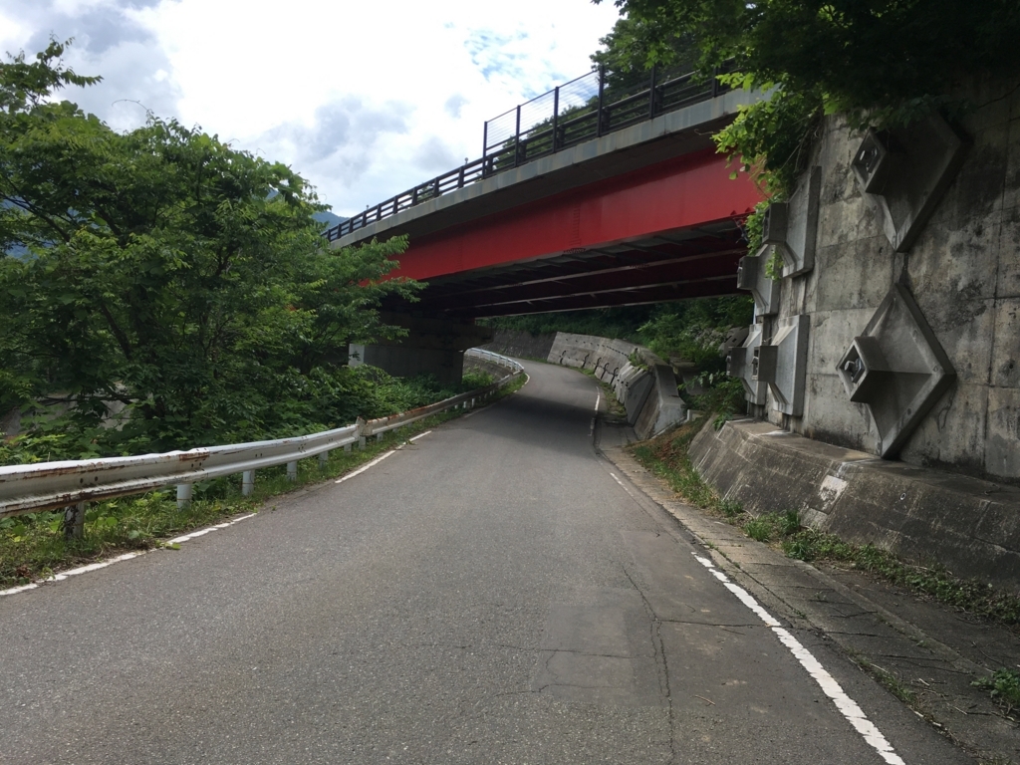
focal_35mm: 29
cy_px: 382
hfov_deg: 61.7
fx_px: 855
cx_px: 510
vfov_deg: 48.2
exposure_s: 1/1374
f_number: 2.2
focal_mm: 4.15
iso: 25
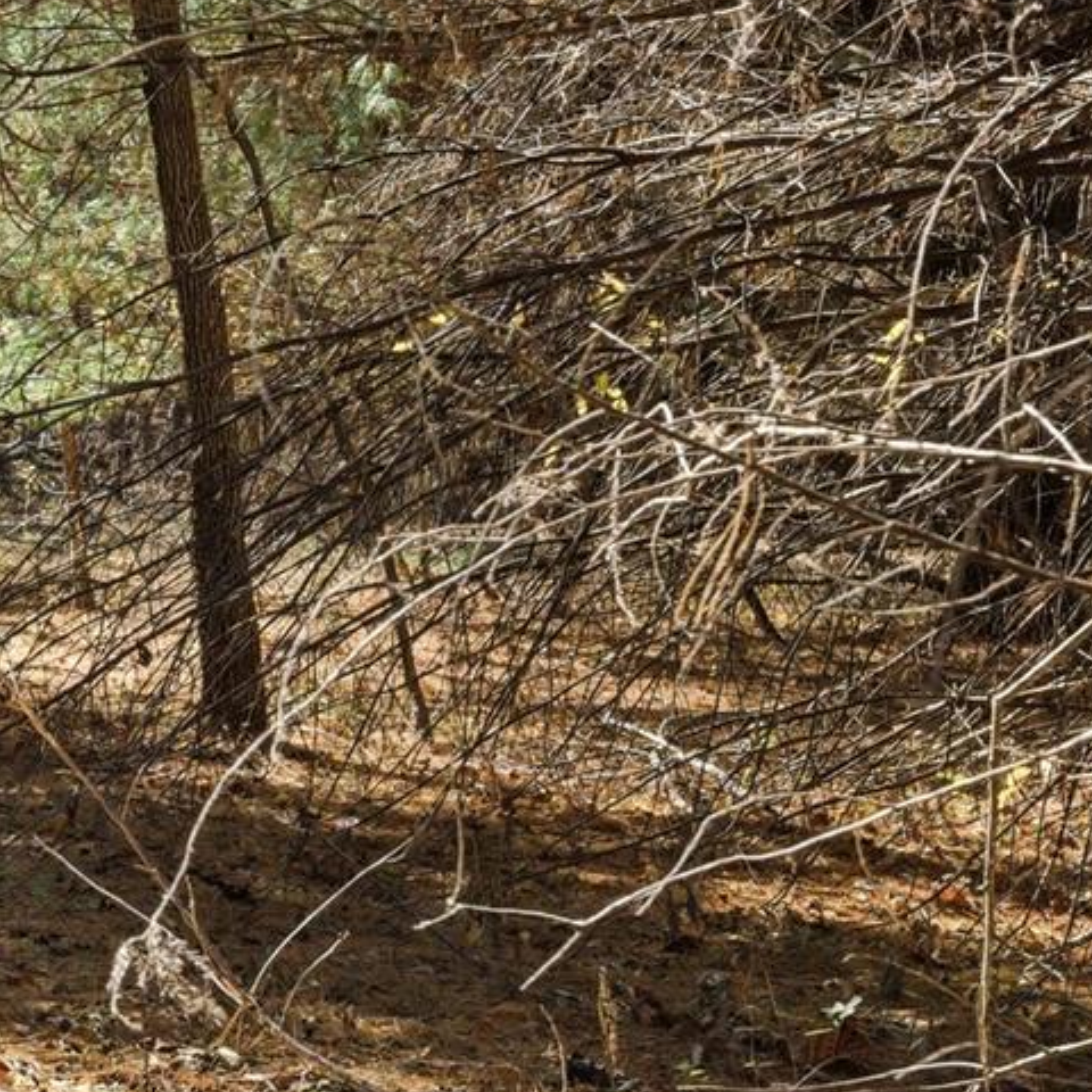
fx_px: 3105
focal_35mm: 87
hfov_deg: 17.0
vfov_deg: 19.7
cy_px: 205
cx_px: -769
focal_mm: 24
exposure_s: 1/800
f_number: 9
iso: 200
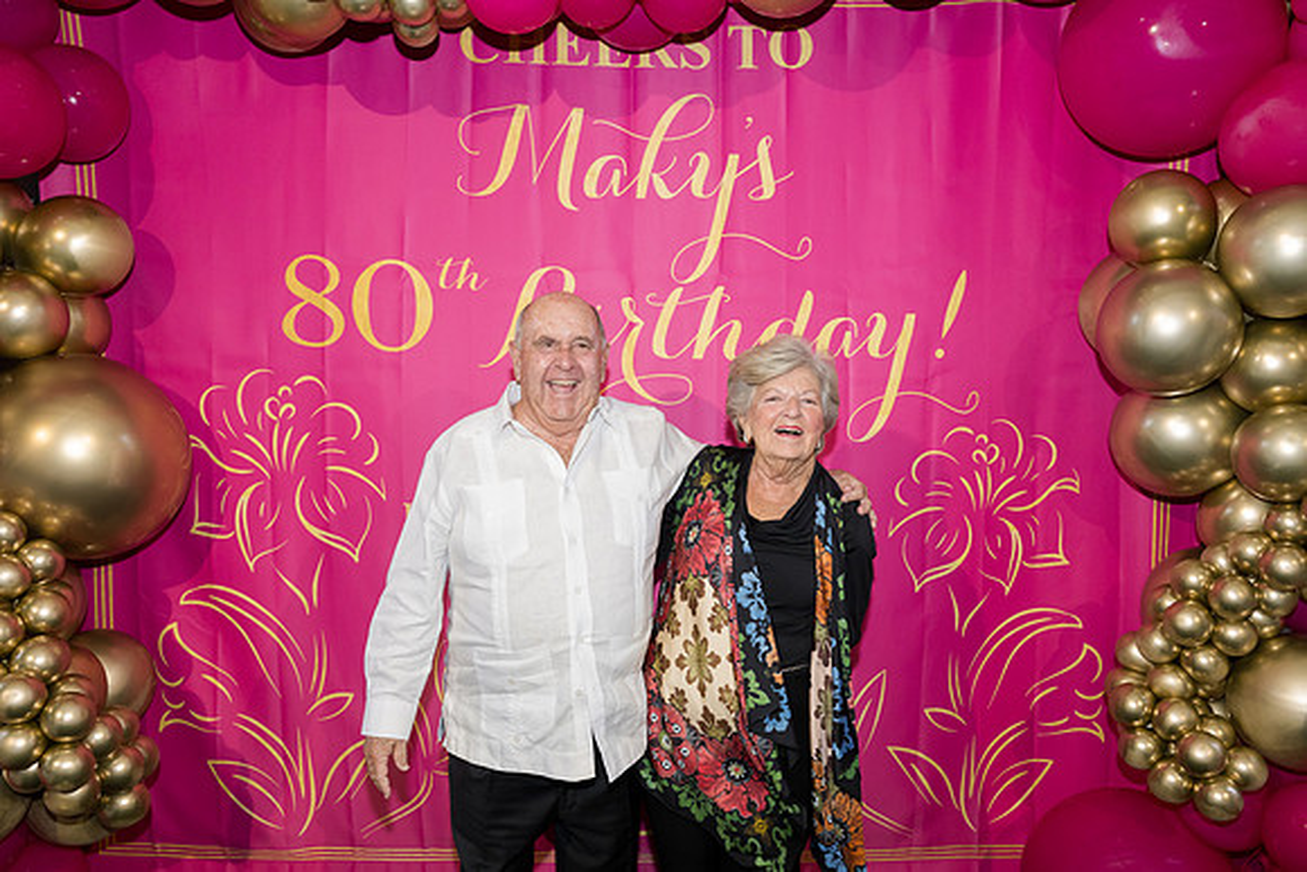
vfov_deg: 46.0
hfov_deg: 64.9
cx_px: 661
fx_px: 1027
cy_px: 458
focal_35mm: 28
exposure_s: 1/125
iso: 800
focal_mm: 24
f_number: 4.5
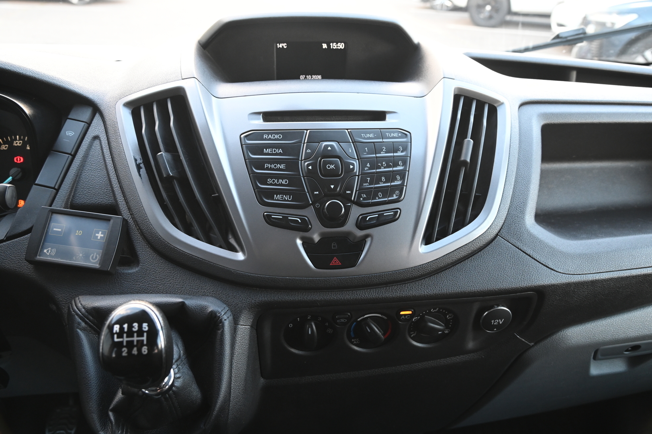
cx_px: 326
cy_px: 217
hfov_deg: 62.0
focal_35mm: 30
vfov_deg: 43.6
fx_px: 543
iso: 2000
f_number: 7.1
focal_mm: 30
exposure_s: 1/80
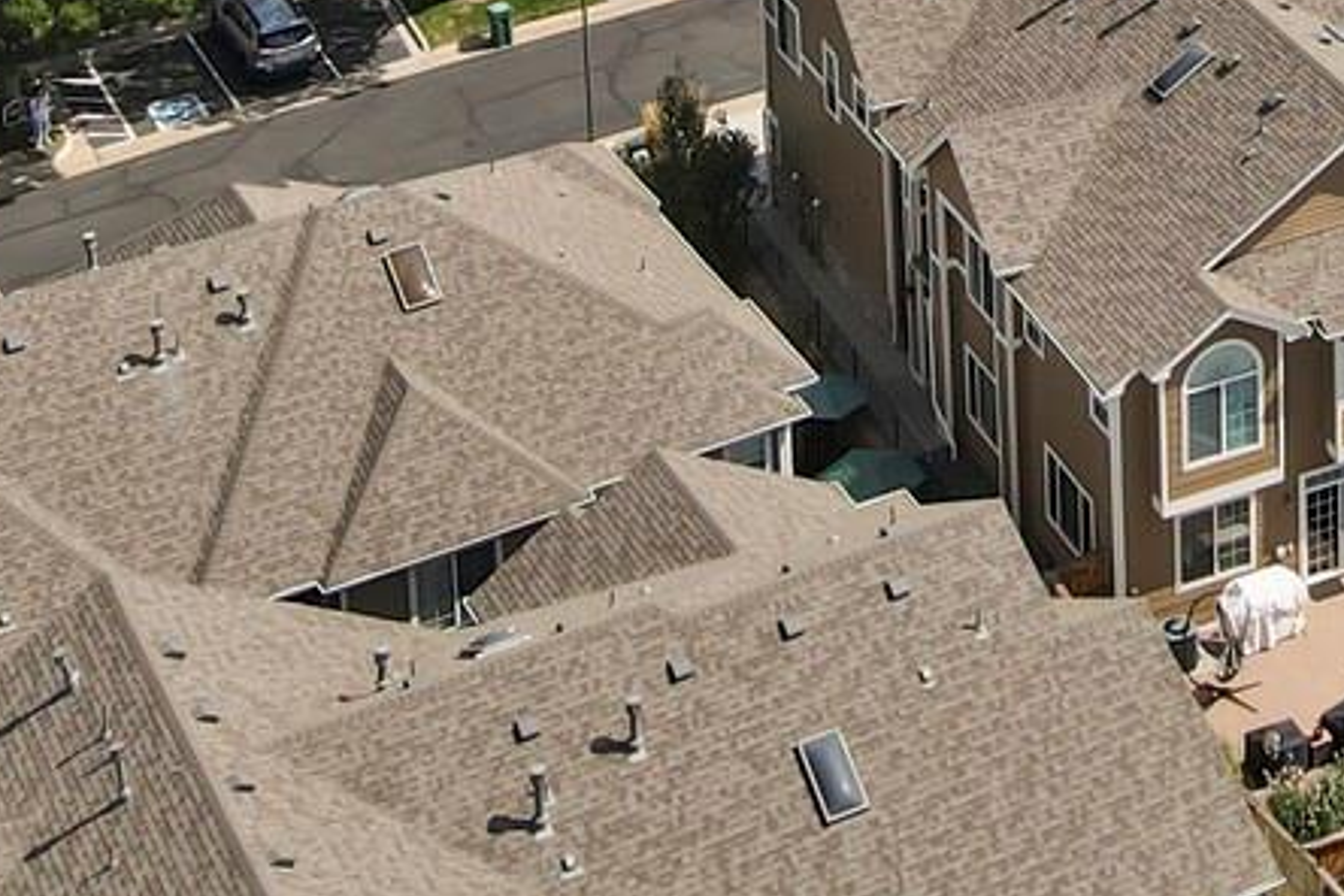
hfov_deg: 21.6
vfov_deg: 13.3
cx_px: 1408
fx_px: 3360
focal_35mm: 90
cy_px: -845
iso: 110
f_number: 2.8
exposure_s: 1/500
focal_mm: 4.5
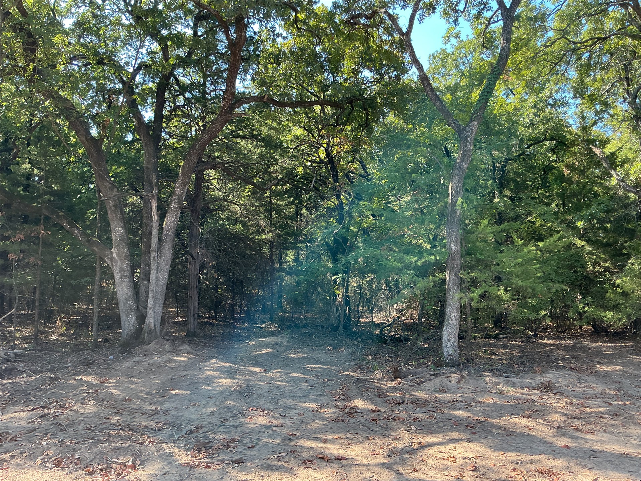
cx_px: 320
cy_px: 240
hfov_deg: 61.7
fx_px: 537
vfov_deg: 48.2
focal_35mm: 29
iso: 20
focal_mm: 3
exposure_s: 1/132
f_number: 1.8
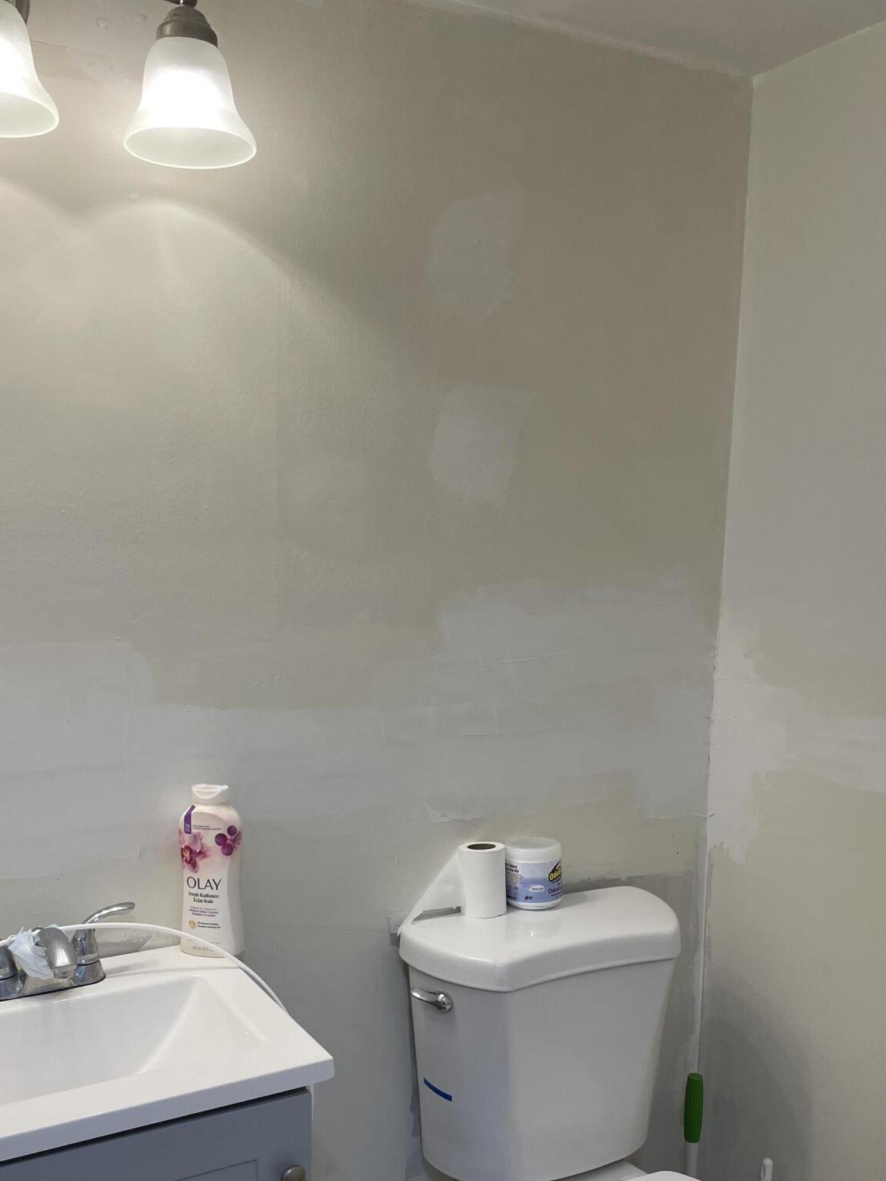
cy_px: 718
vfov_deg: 53.5
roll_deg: -1.1
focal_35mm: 34
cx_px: 448
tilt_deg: -10.4
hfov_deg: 41.8
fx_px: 1160
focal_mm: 4.2
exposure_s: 1/120
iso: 80
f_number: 1.6
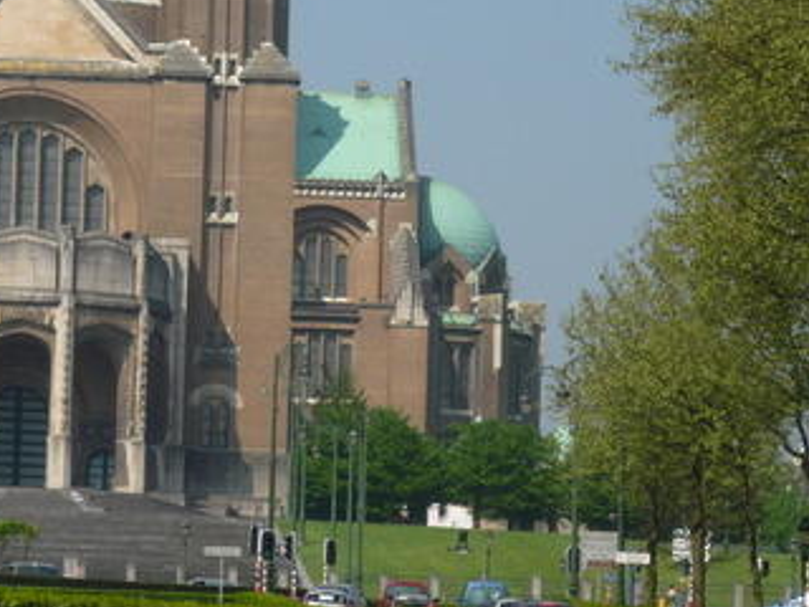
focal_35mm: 202
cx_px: 43
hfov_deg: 9.7
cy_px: 121
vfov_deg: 7.3
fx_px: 4721
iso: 100
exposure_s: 1/500
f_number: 6.3
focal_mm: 16.3
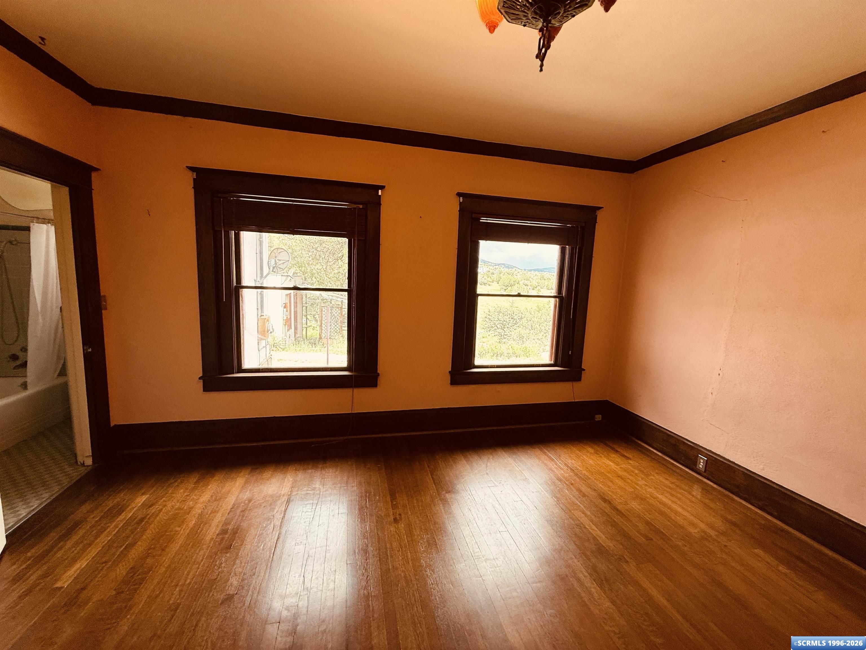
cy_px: 325
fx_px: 350
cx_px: 433
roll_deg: -2.7
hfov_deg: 102.1
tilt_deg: -8.4
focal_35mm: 14
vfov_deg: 85.7
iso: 100
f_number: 2.2
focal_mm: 2.22
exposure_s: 1/120
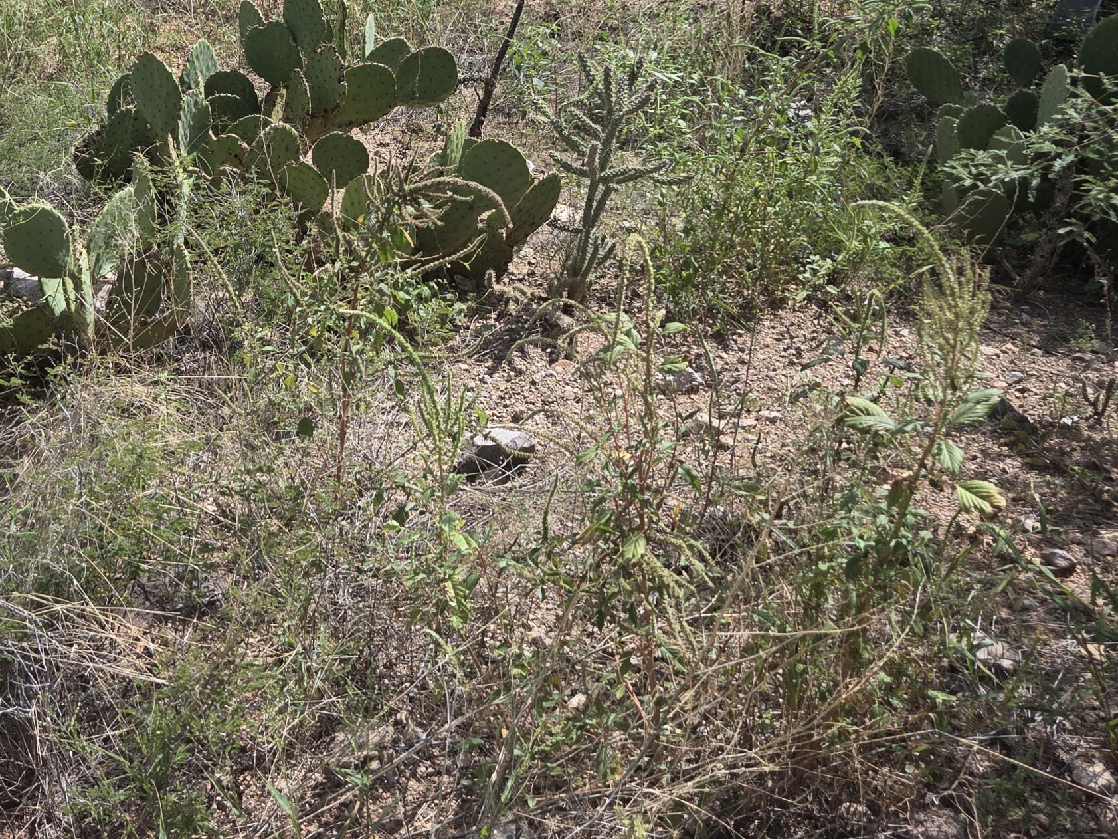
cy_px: 227
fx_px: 1324
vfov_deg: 34.5
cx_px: 383
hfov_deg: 45.2
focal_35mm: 41
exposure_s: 1/4274
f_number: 1.8
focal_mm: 5.4
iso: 80
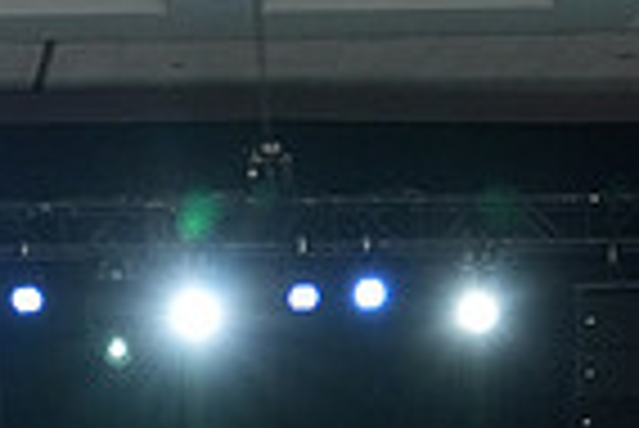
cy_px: 791
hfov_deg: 10.1
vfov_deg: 6.7
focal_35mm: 200
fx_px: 3554
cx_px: -86
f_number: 4
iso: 2500
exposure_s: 1/400
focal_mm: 49
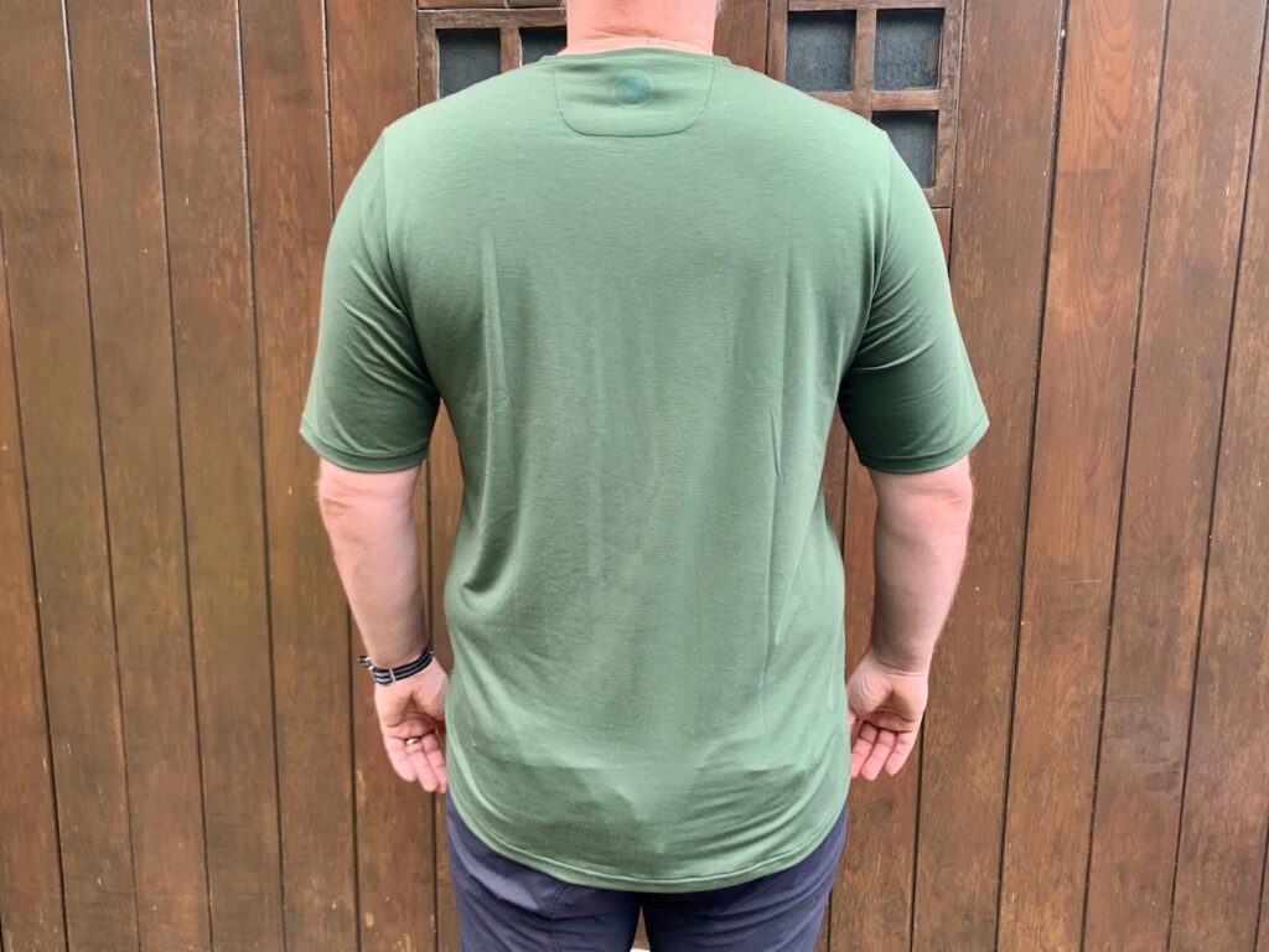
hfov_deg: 67.3
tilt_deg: -11.6
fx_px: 953
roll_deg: +1.7
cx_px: 634
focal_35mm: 26
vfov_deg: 53.1
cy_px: 476
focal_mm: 4.25
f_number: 1.8
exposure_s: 1/121
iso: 50
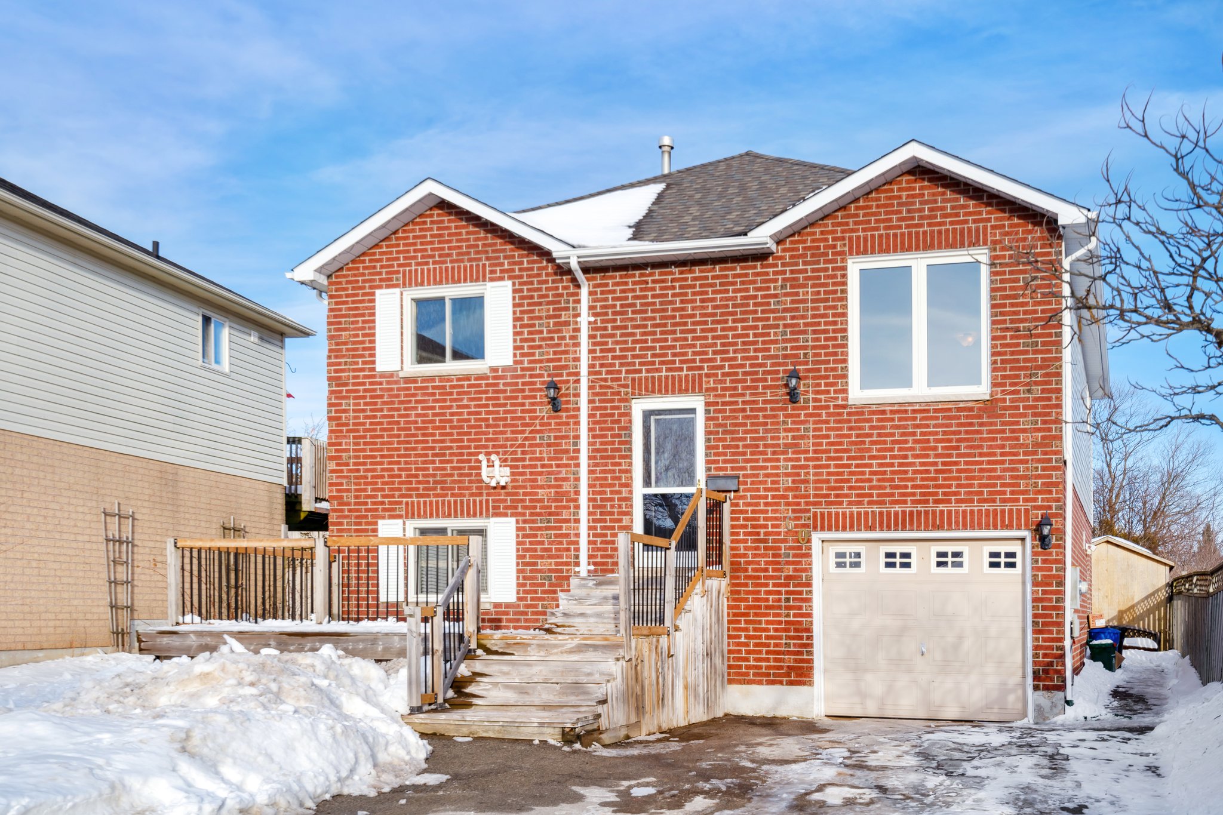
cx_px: 612
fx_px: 1155
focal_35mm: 34
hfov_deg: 55.8
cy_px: 408
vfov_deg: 38.9
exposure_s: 1/125
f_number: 8
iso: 100
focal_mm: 34
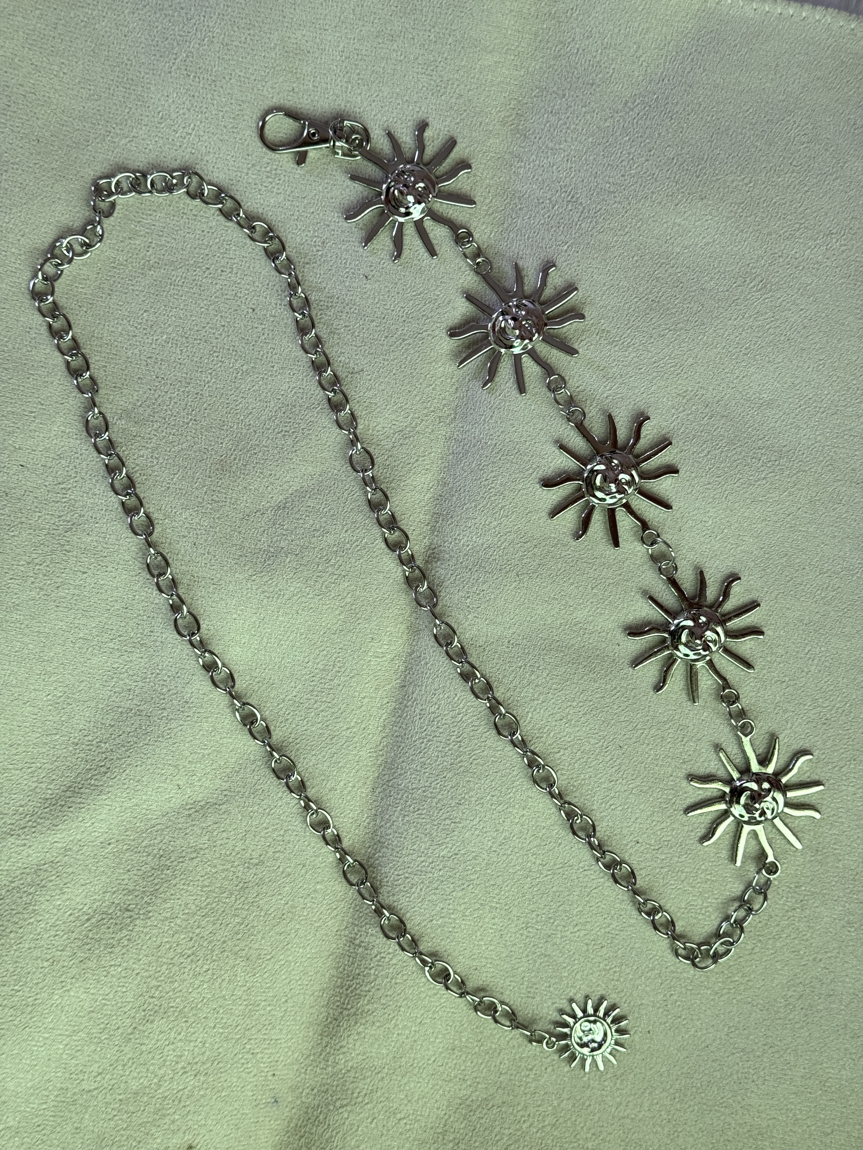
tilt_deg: -87.5
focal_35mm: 48
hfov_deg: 30.3
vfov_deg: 39.7
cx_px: 432
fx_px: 1596
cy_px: 575
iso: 50
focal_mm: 6.76
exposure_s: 1/121
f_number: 1.78
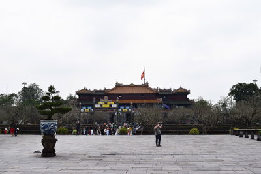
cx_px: 130
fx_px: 305
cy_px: 87
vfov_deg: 31.9
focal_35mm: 42
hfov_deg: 46.4
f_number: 11
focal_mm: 28
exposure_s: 1/500
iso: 250
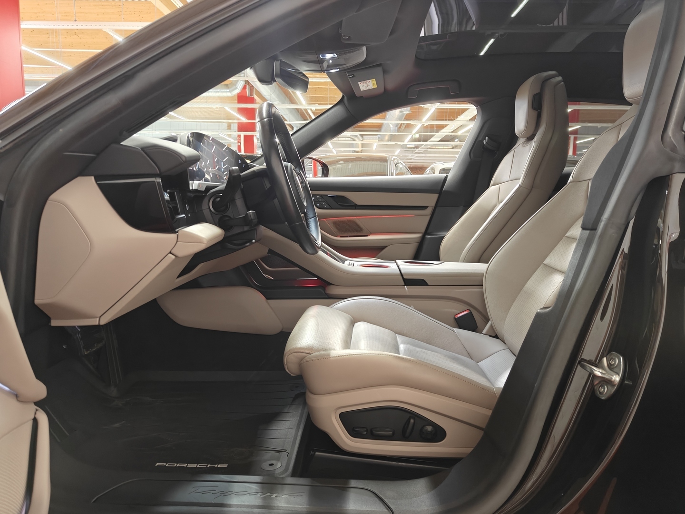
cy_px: 257
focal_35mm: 24
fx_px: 475
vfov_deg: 56.8
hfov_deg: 71.6
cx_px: 342
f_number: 1.8
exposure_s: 1/33
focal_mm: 5.59
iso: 125
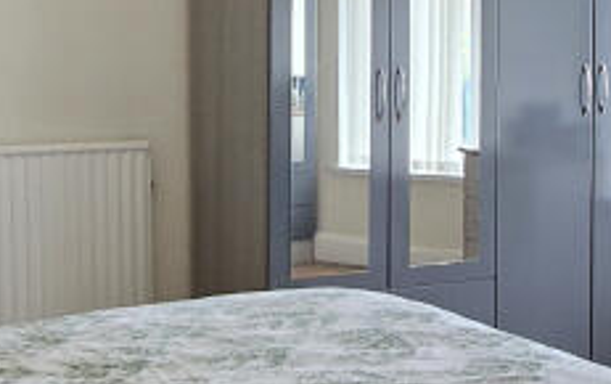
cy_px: 117
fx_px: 1017
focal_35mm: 61
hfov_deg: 33.4
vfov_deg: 21.2
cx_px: 296
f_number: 2.2
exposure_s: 1/50
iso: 500
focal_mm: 2.2
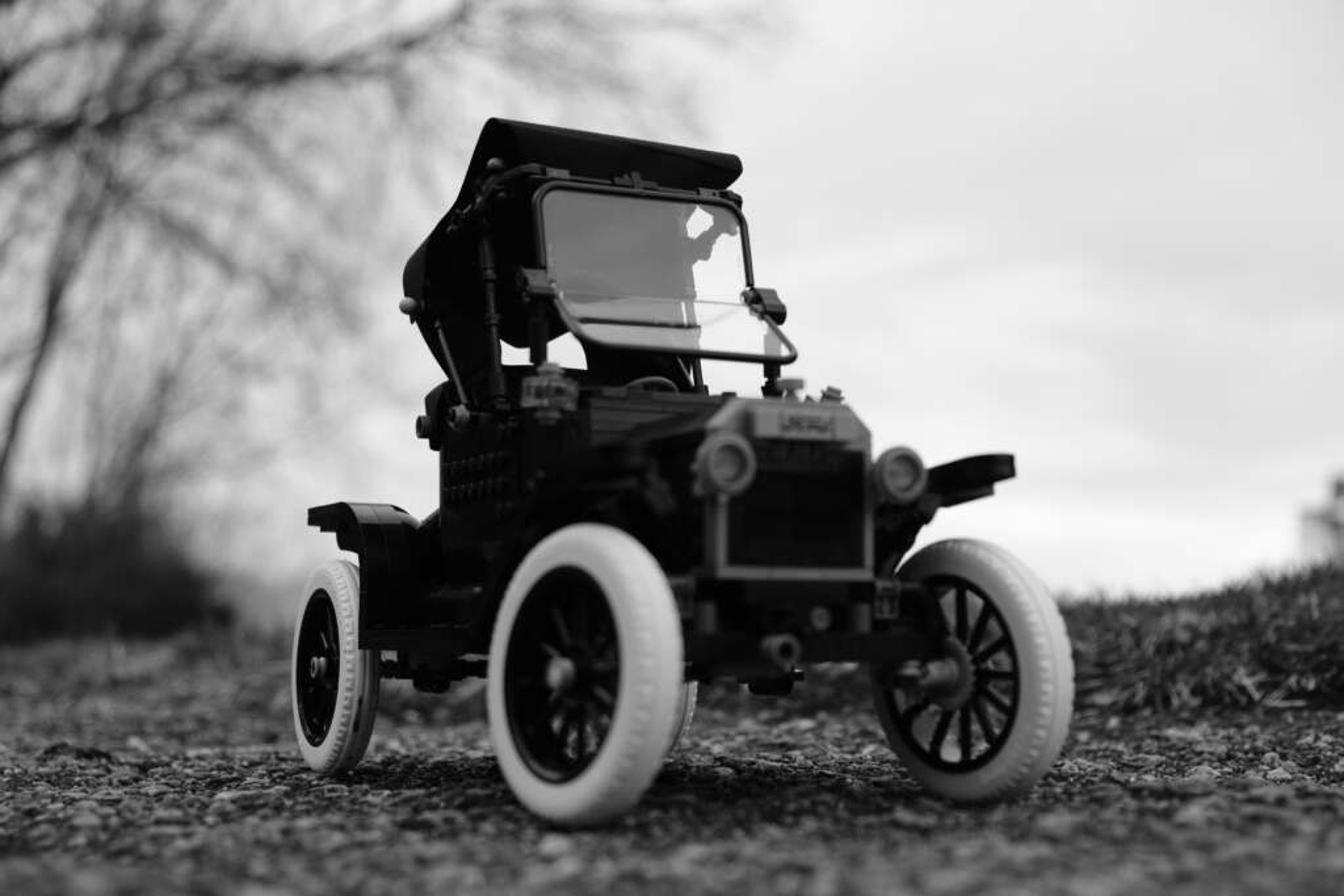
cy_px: 448
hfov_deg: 40.3
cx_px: 672
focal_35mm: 49
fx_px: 1829
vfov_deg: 27.5
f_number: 3.6
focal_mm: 32.9
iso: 200
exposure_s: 1/160
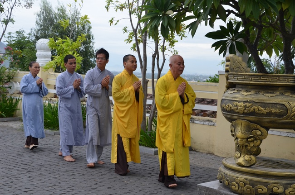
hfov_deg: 33.5
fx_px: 491
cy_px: 98
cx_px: 148
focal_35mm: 60
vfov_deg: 22.5
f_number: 10
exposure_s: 1/400
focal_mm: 40
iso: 640
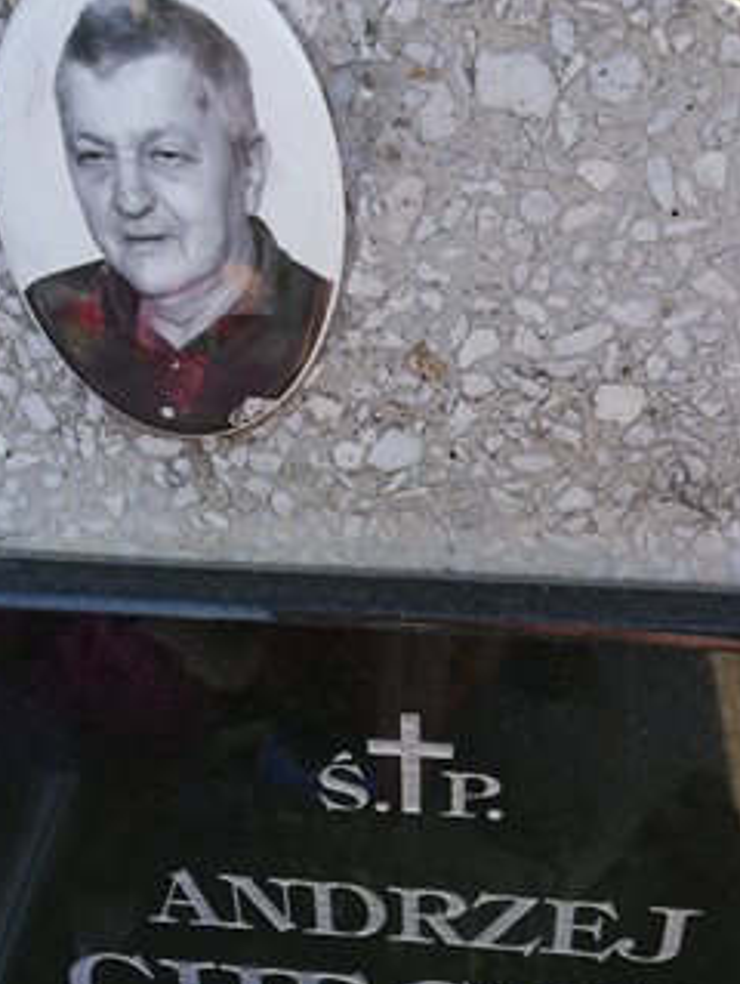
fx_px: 1109
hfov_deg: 36.9
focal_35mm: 39
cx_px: 342
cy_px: 581
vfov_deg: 47.6
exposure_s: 1/189
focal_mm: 3.81
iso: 50
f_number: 2.2
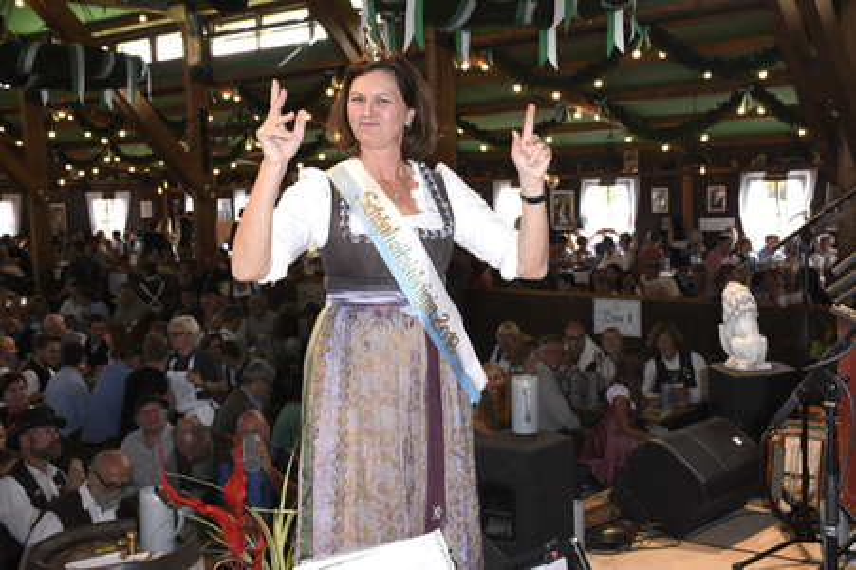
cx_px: 428
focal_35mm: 45
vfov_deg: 29.8
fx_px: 1069
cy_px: 285
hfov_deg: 43.6
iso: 1000
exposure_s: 1/160
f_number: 6.3
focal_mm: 30
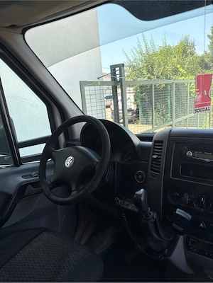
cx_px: 106
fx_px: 213
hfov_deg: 53.1
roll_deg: +4.0
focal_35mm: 26
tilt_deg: -11.6
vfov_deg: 67.3
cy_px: 142
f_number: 1.6
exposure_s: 1/791
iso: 64
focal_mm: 5.96
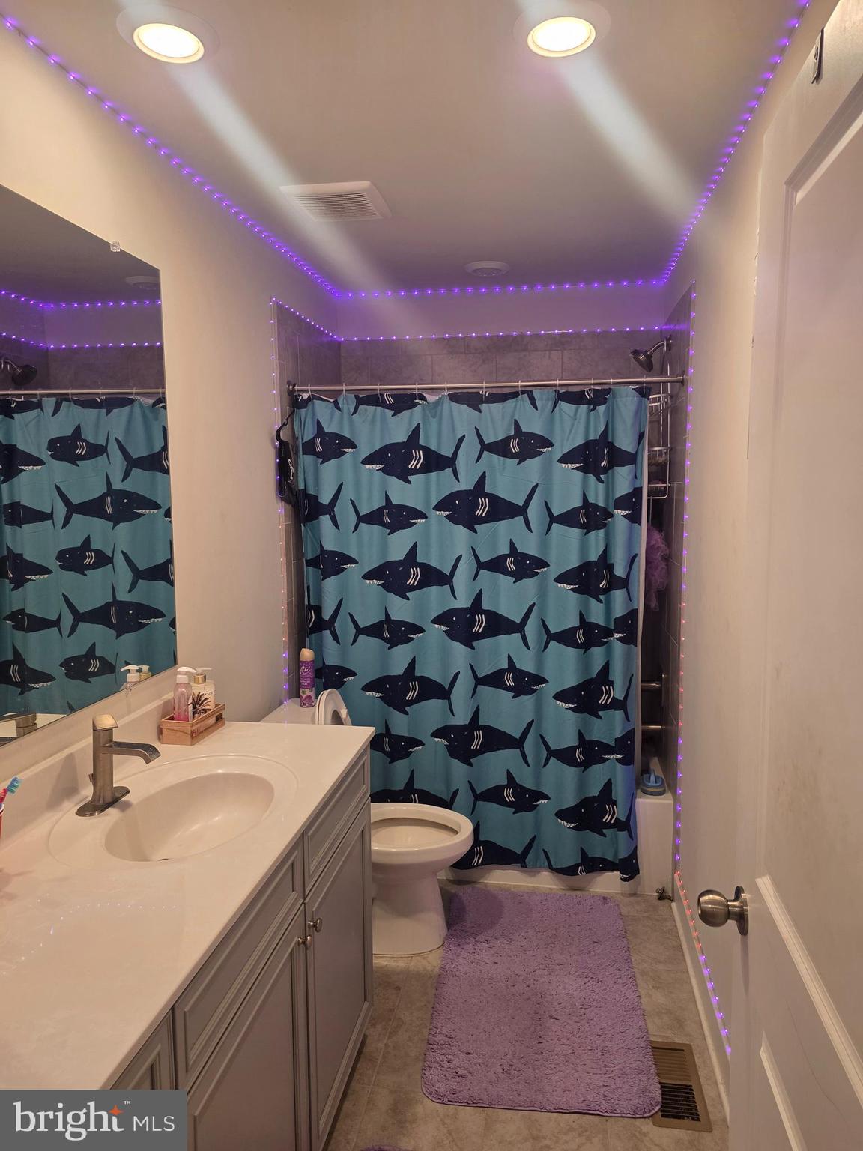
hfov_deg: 58.9
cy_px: 576
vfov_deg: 73.9
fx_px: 765
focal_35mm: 23
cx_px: 432
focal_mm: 6.25
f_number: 1.7
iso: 160
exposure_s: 1/120
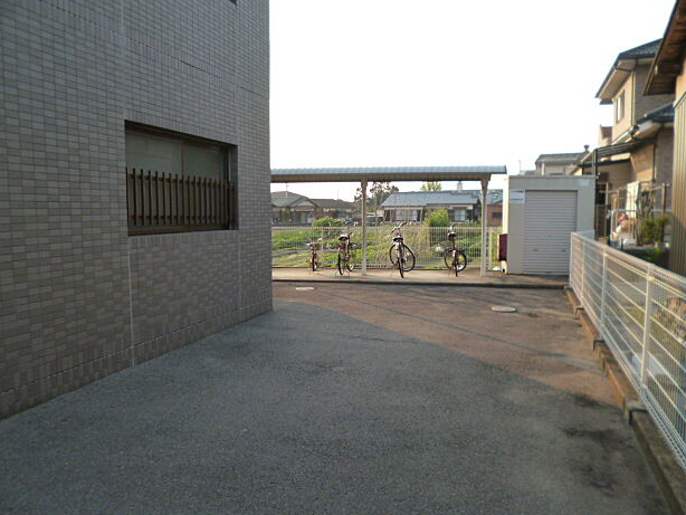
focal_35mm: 25
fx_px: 496
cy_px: 251
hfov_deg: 69.4
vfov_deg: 54.9
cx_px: 332
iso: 160
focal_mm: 4.3
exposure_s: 1/320
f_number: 2.5
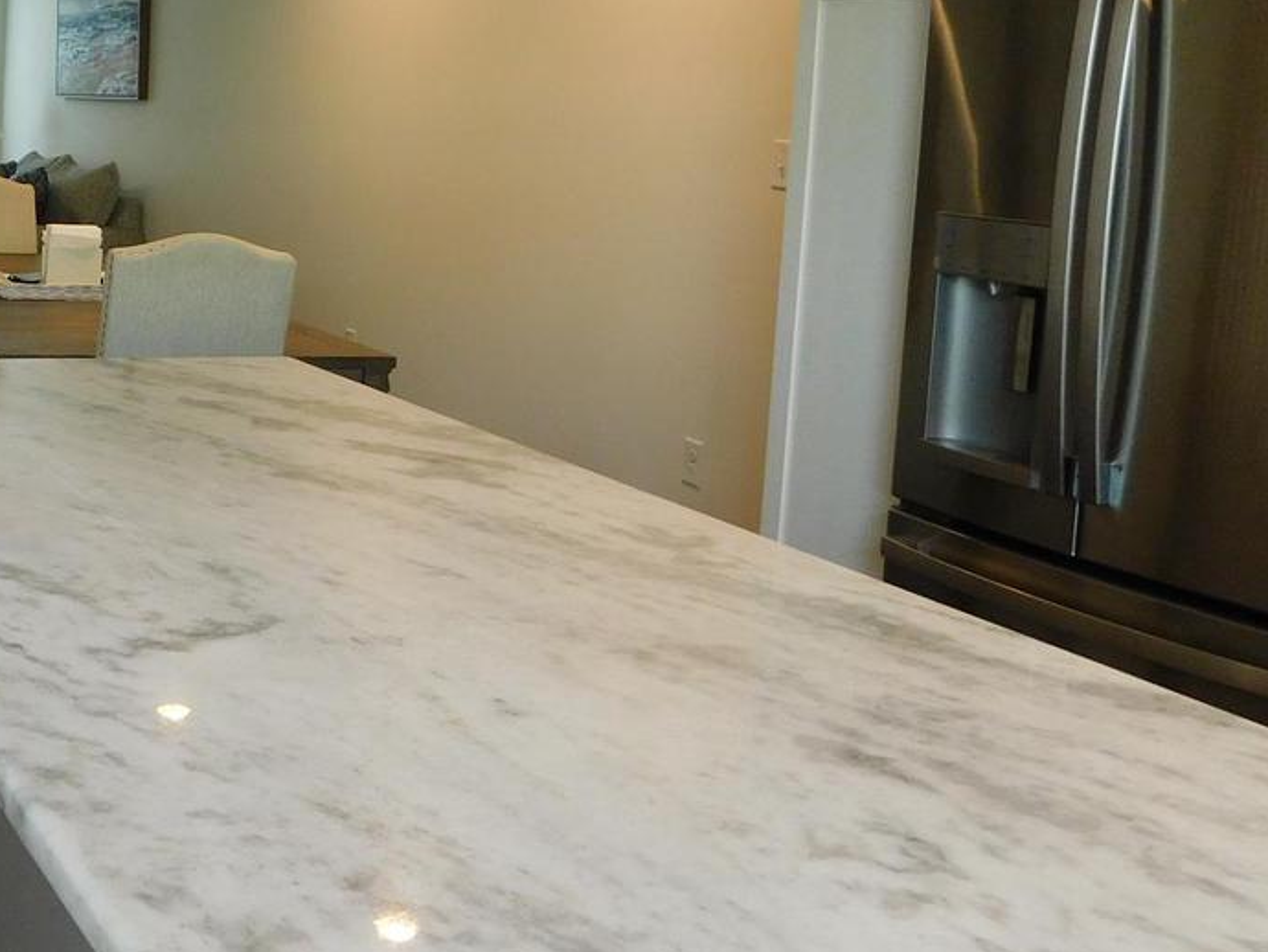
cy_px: 250
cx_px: 182
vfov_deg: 29.8
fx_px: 1759
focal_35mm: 48
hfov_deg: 37.6
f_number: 3
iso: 220
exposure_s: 1/30
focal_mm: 4
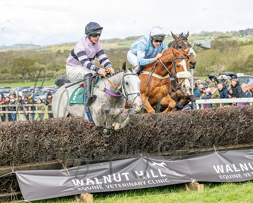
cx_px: 128
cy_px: 98
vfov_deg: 12.1
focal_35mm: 128
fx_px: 955
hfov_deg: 15.1
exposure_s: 1/1250
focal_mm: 70
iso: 400
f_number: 4.5
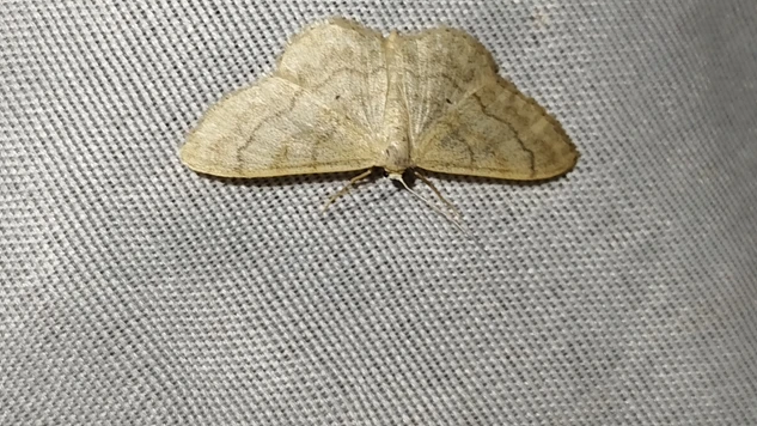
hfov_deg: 27.9
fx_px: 1525
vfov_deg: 15.9
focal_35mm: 76
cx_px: 380
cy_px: 158
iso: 80
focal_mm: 5.31
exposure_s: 1/50
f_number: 1.7
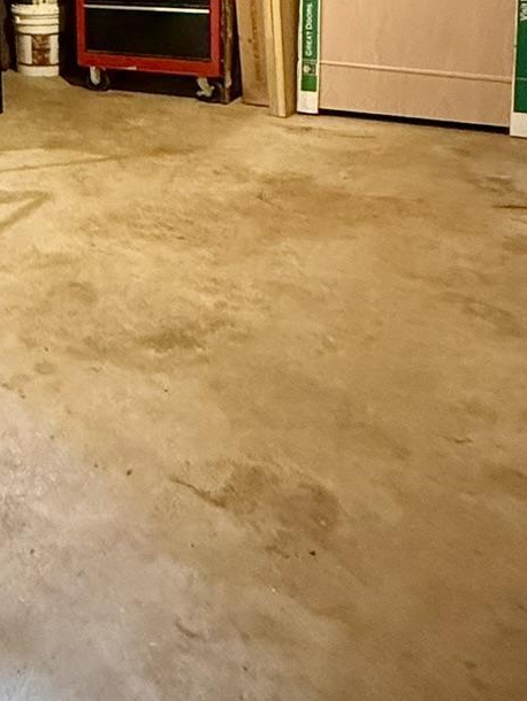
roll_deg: +2.8
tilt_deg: -5.3
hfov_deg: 26.1
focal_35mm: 47
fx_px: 953
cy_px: -21
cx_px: -169
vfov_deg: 35.9
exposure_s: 1/40
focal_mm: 2.22
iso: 1000
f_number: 2.2
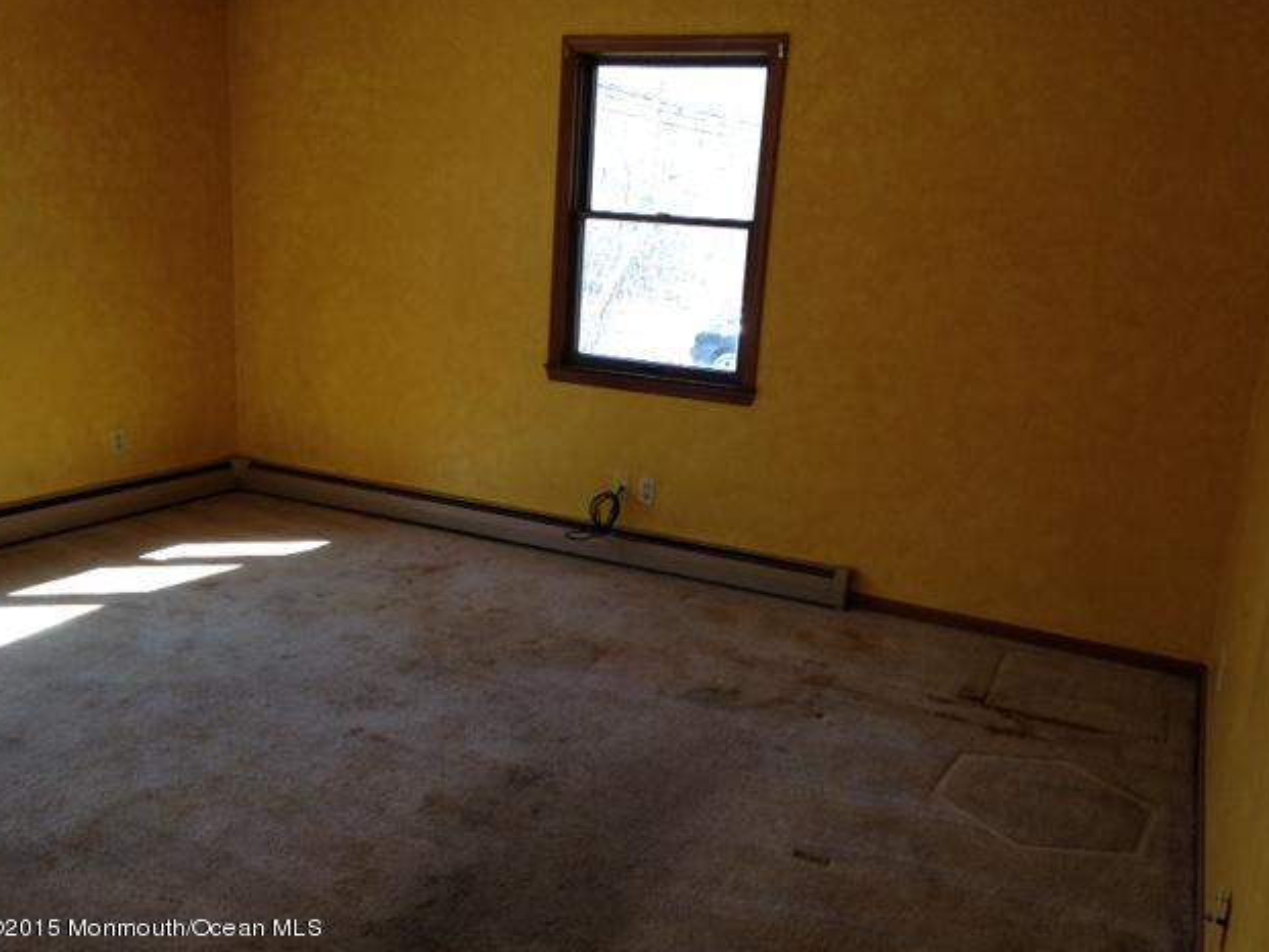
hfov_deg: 53.9
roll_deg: -3.0
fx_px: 1247
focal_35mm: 34
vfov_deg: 41.8
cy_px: 478
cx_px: 627
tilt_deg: -13.9
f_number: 2.4
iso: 80
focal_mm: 4.12
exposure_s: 1/120
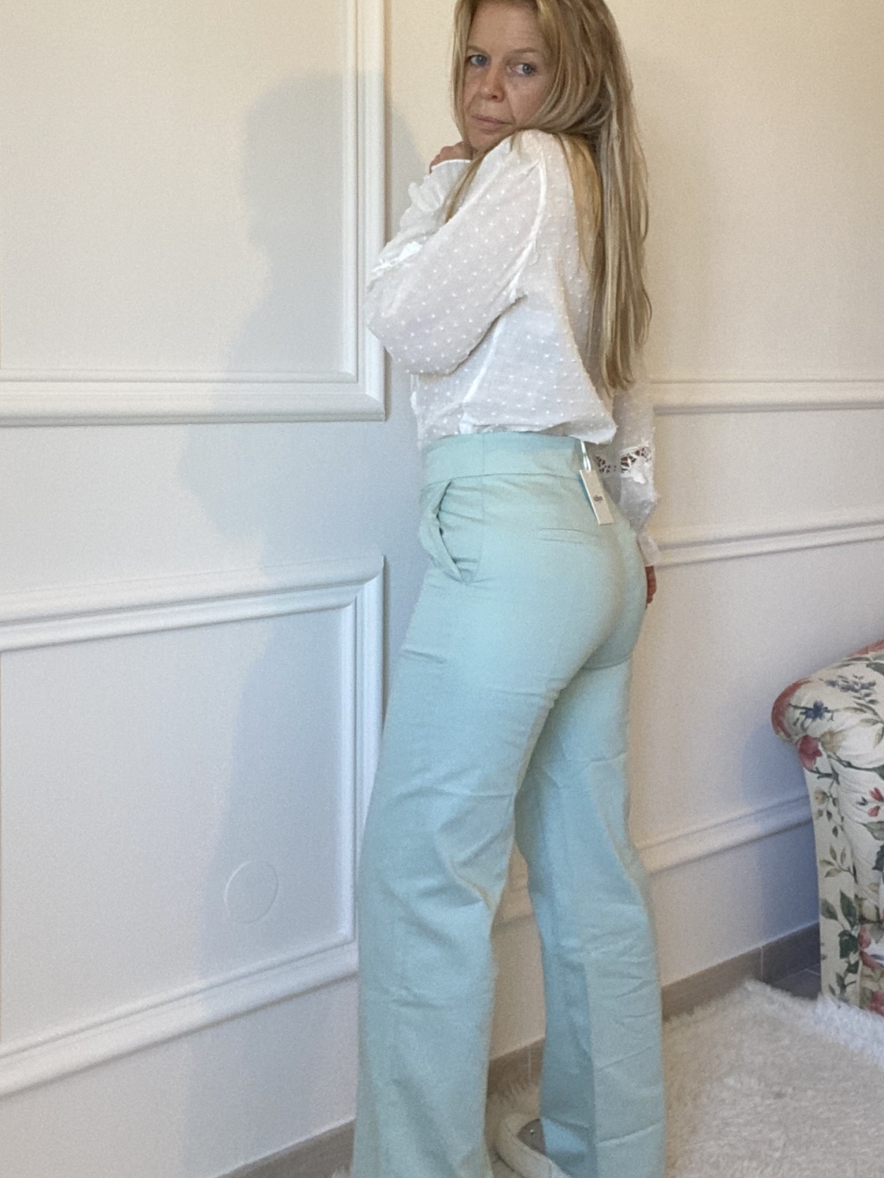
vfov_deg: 45.4
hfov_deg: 35.1
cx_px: 470
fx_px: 1396
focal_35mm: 41
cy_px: 441
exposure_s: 1/86
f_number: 2.2
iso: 100
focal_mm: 2.71
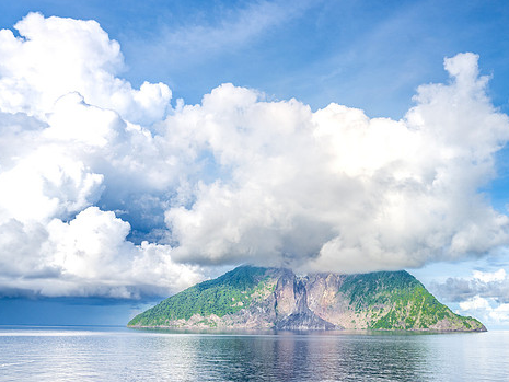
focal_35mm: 37
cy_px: 182
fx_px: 544
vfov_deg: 38.7
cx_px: 278
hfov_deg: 50.1
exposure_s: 1/320
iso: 320
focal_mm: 29.5
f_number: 8
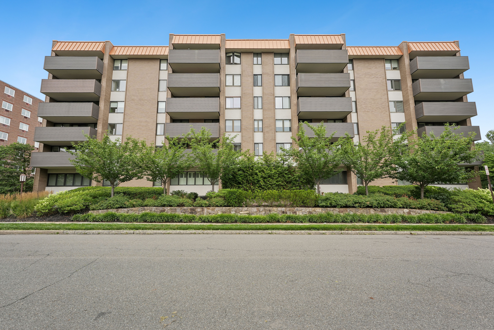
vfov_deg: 73.7
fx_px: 220
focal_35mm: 16
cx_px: 247
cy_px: 165
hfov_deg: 96.7
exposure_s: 1/40
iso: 125
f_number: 10
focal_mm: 16
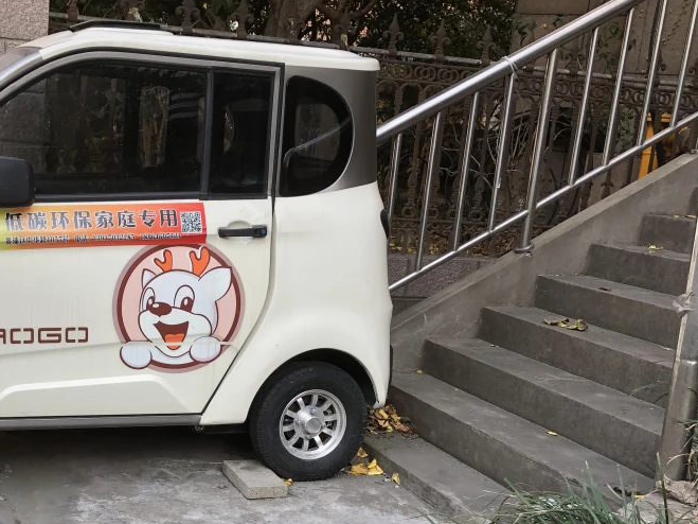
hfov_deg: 36.9
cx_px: 205
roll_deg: -3.4
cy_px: 386
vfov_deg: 28.2
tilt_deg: -12.4
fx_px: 1028
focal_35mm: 51
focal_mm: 4
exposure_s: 1/120
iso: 25
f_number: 1.8
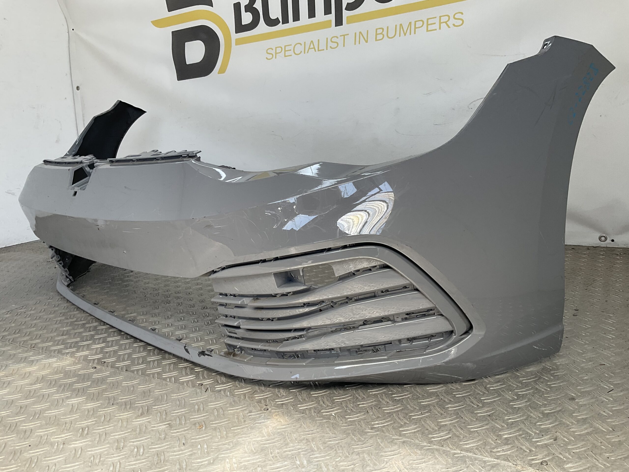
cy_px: 236
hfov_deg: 61.7
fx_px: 527
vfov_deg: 48.2
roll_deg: +4.6
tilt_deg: -11.7
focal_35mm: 29
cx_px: 314
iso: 16
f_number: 1.8
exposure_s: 1/294
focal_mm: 3
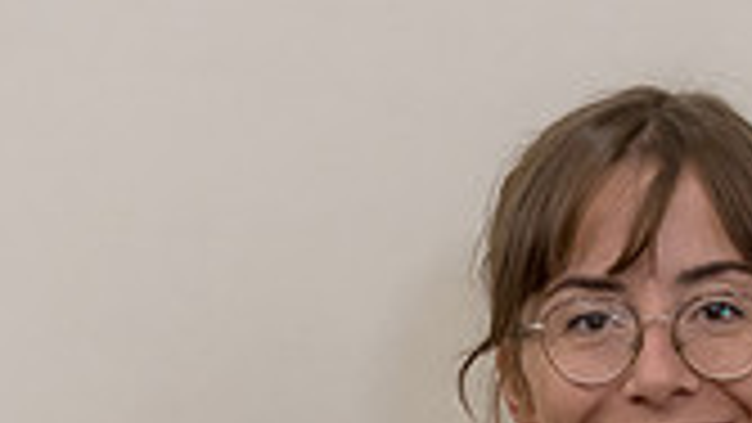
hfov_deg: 6.8
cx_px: 594
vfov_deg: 3.8
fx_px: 6322
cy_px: 792
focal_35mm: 317
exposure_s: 1/80
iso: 5000
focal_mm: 112
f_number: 4
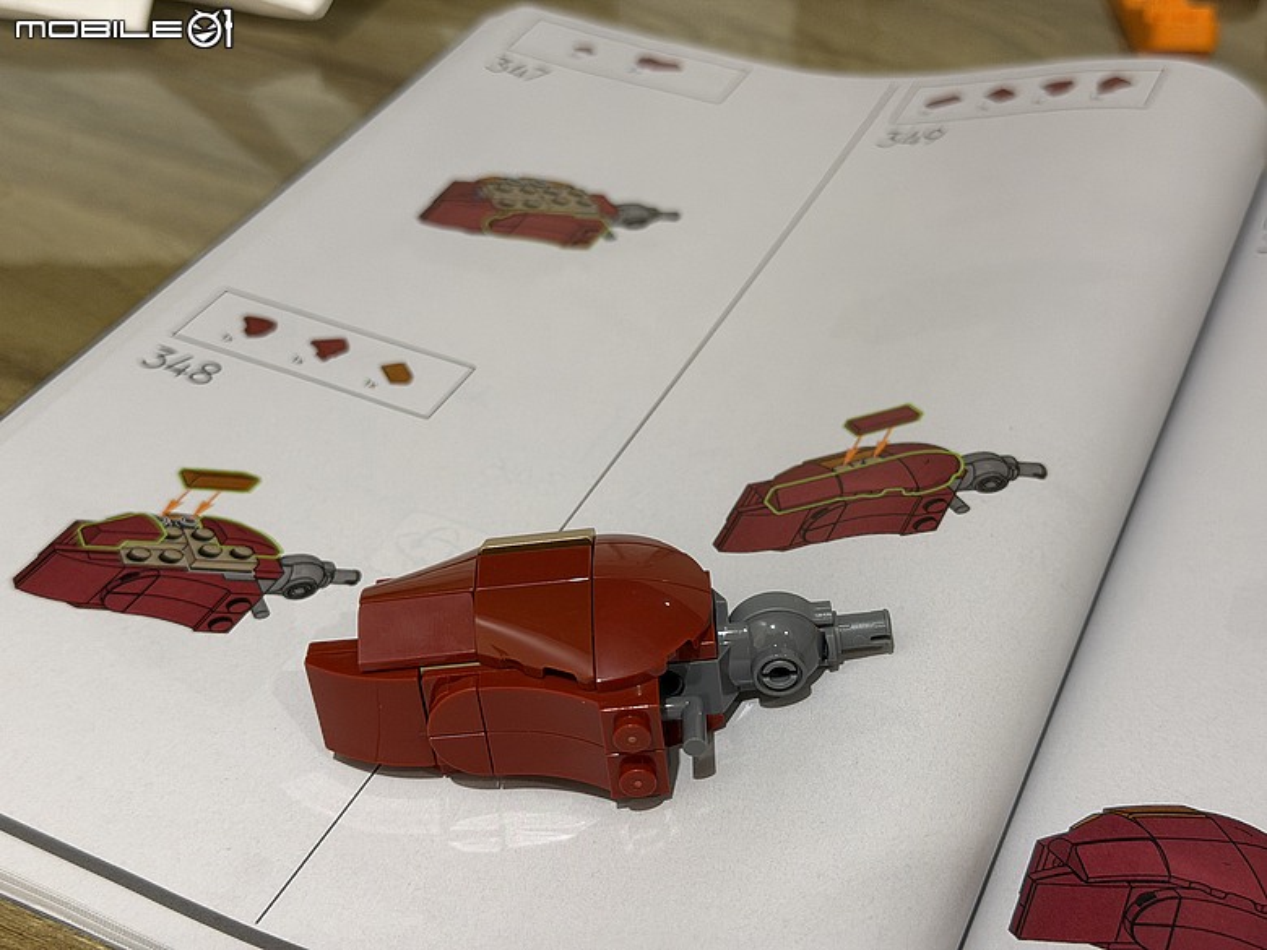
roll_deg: -0.2
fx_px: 1757
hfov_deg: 39.7
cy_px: 475
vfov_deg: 30.3
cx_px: 634
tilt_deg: -38.9
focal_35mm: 48
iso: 200
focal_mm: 6.76
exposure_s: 1/60
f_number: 1.78
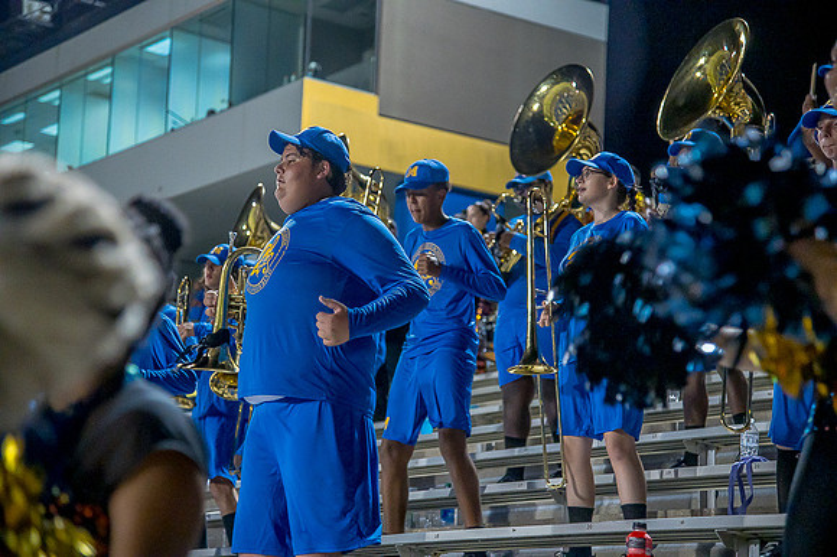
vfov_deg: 16.1
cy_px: 278
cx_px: 418
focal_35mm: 85
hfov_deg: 23.9
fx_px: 1975
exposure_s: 1/200
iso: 2000
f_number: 4
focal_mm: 85
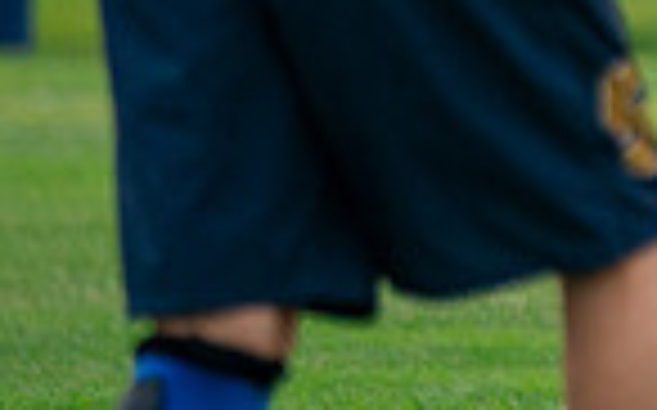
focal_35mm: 894
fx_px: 15995
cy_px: -248
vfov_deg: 1.5
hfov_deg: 2.3
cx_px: 1388
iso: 500
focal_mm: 167
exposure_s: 1/8000
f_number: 2.8
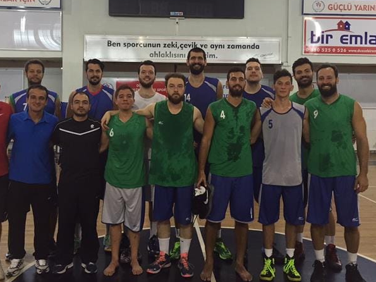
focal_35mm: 39
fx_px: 424
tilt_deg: +0.0
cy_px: 109
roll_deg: -0.8
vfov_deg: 36.6
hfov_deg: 47.9
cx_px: 180
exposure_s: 1/30
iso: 125
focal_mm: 4.15
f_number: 2.2
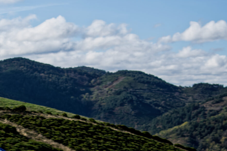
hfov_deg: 13.8
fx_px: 904
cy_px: 188
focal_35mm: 143
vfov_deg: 9.4
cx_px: -70
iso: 125
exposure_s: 1/1250
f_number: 3.5
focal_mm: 35
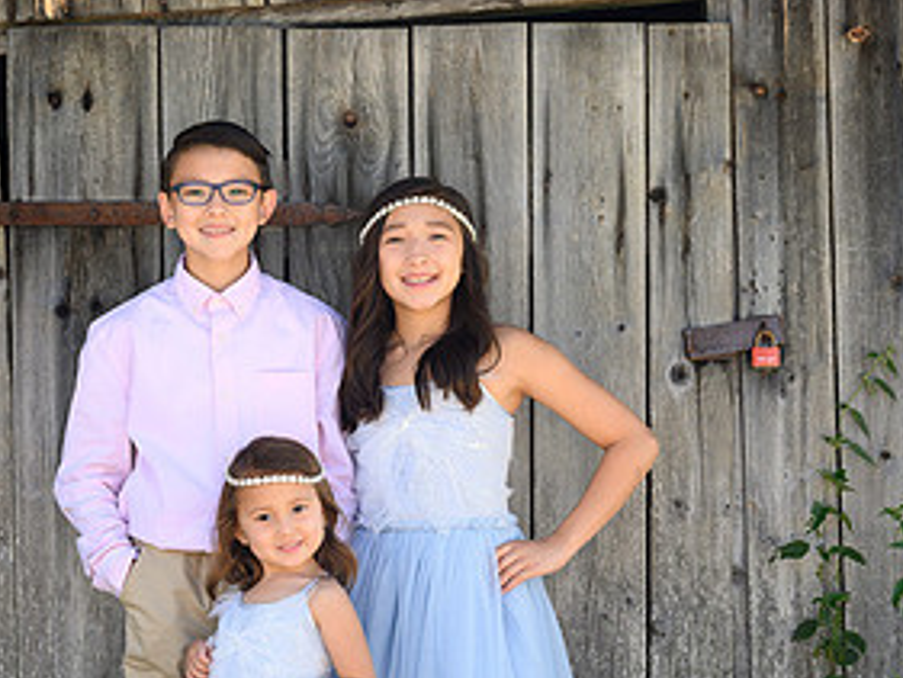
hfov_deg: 18.6
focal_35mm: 105
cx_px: 199
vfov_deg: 14.0
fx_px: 2740
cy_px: 614
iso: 160
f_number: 4.5
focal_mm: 53
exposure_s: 1/80
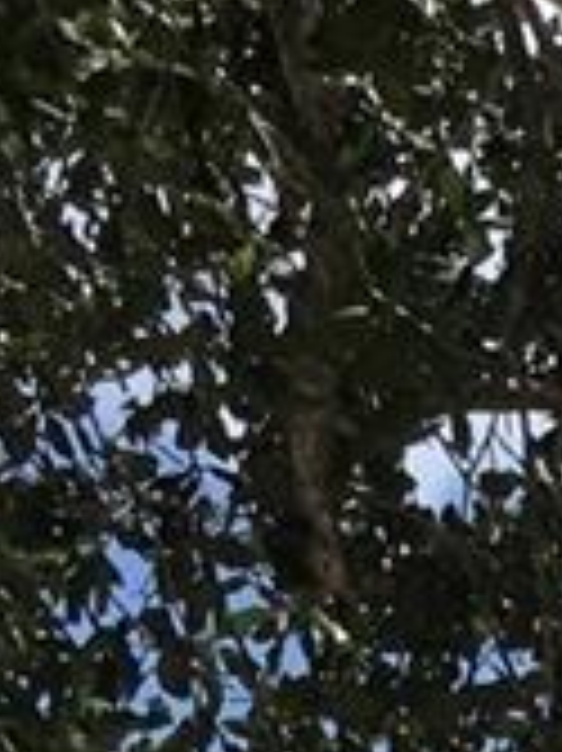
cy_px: 2215
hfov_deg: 6.6
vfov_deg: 7.8
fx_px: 4833
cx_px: 692
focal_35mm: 223
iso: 25
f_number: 2.4
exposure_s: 1/1567
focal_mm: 3.3
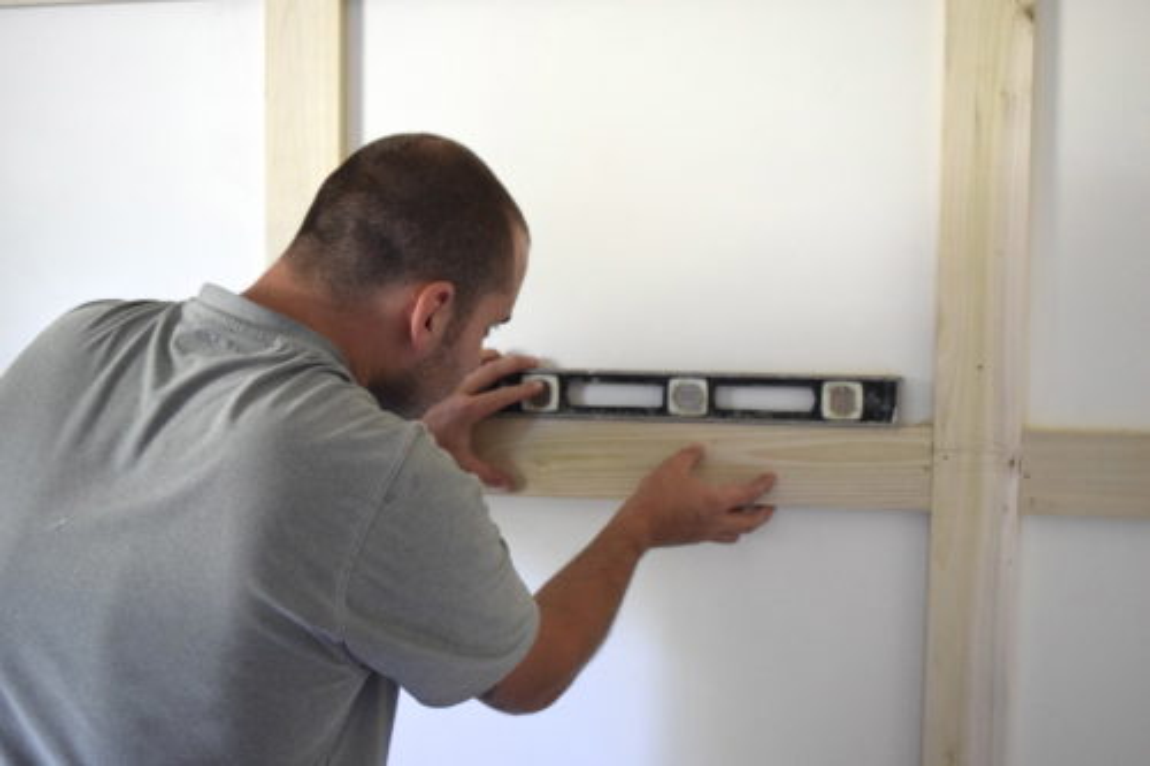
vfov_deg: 29.8
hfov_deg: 43.6
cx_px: 575
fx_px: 1437
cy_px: 383
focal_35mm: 45
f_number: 5
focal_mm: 30
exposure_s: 1/100
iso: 3200
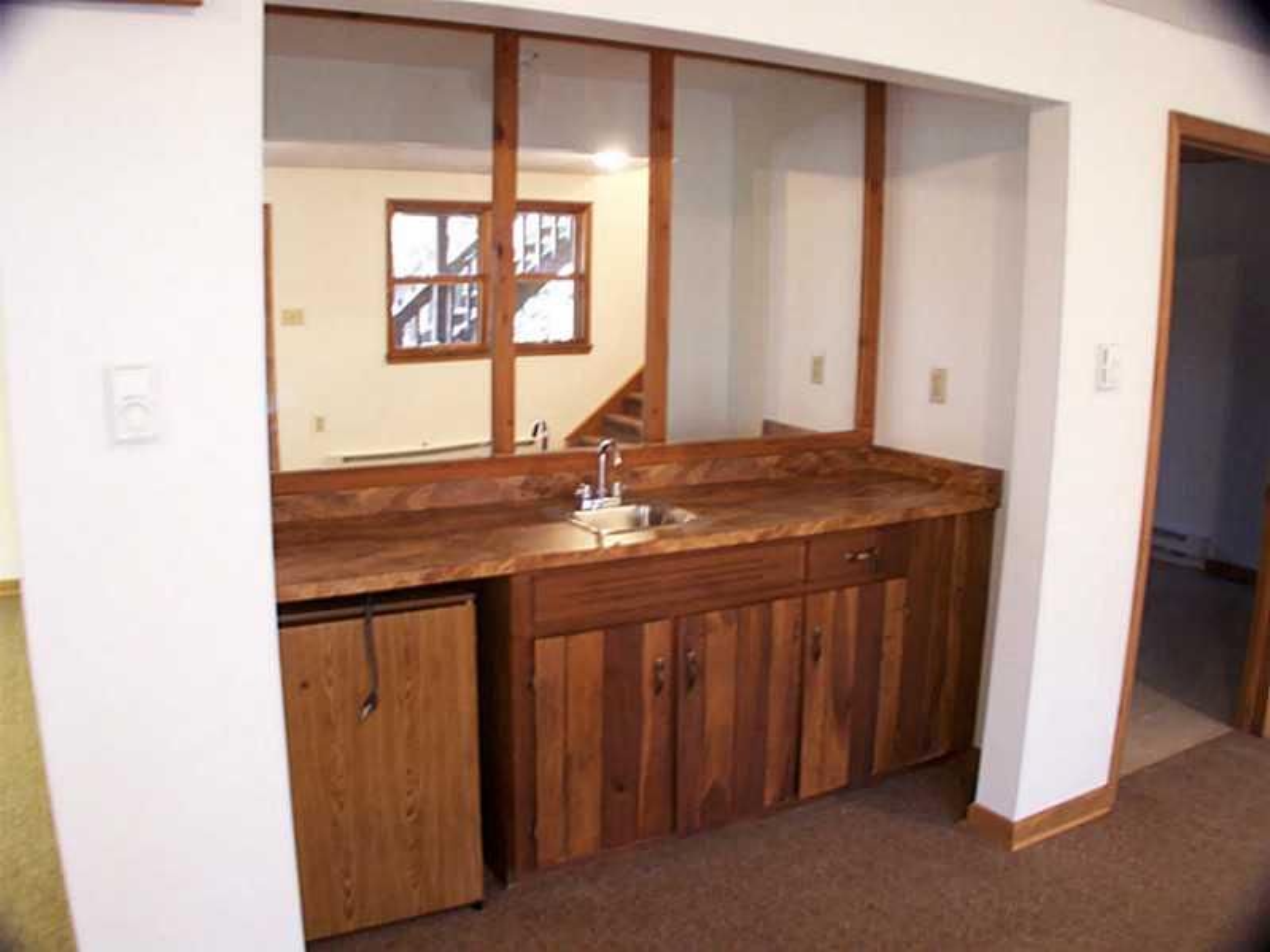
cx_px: 635
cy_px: 476
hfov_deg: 49.0
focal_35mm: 38
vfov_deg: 37.7
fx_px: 1394
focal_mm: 6.3
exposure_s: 1/3
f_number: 2.8
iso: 140
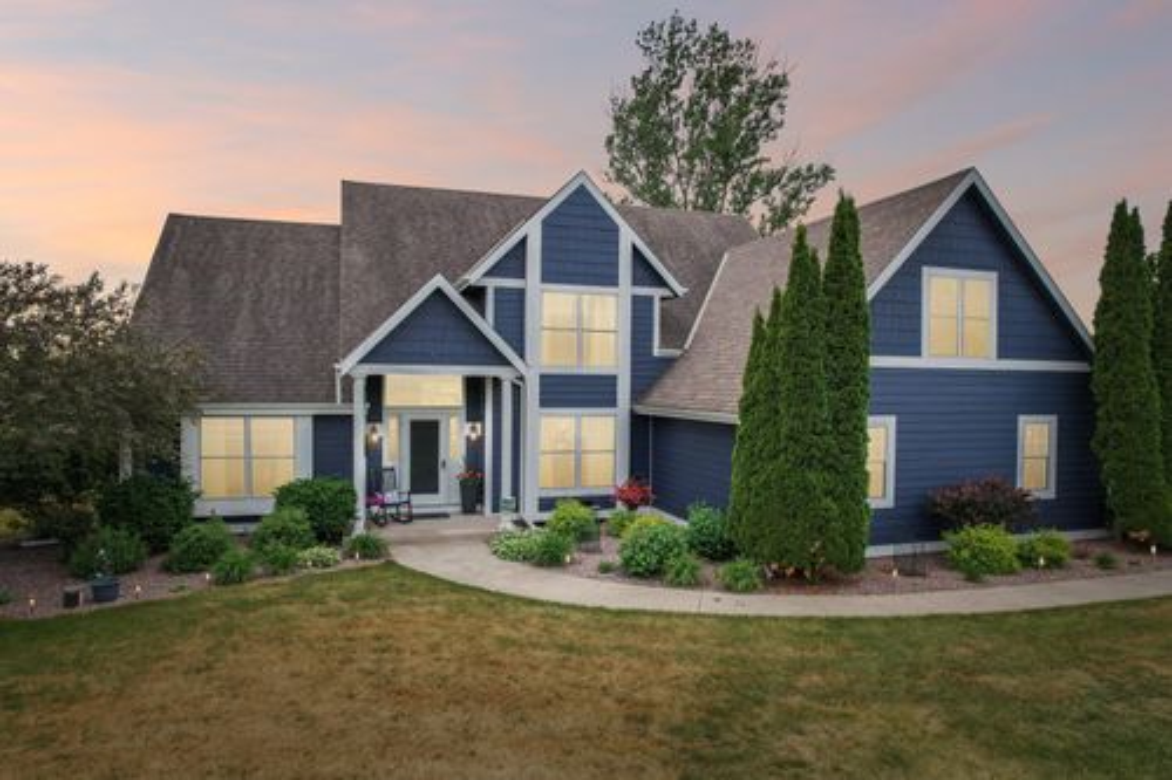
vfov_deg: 57.2
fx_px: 716
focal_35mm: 22
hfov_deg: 78.6
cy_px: 390
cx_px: 586
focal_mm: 8.38
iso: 100
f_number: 2.8
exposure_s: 1/640
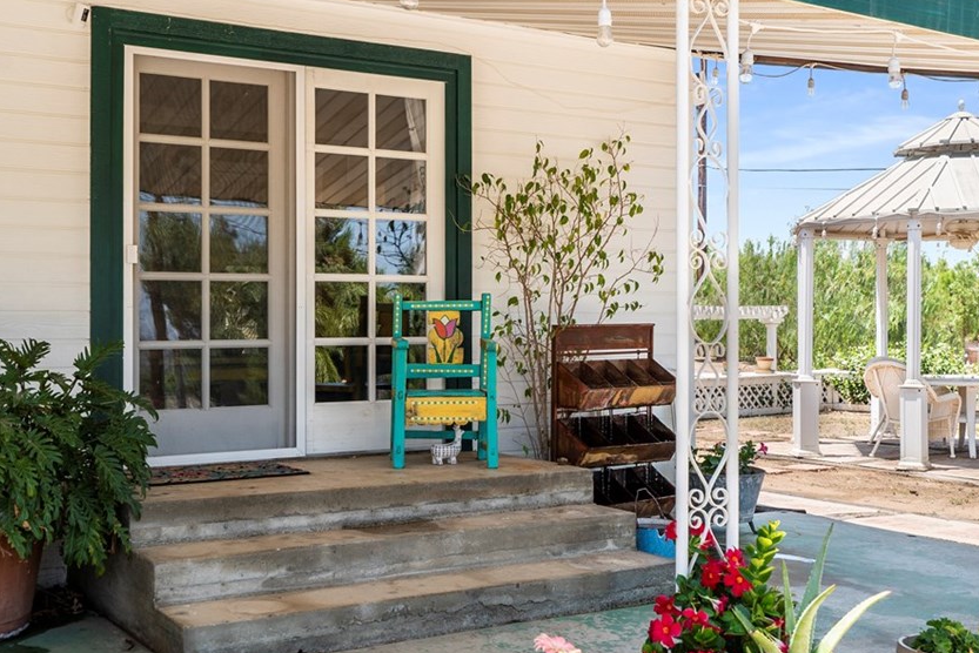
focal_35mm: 43
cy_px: 317
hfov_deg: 45.3
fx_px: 1170
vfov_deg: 31.2
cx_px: 428
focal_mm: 35
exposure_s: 1/500
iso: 320
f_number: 5.6
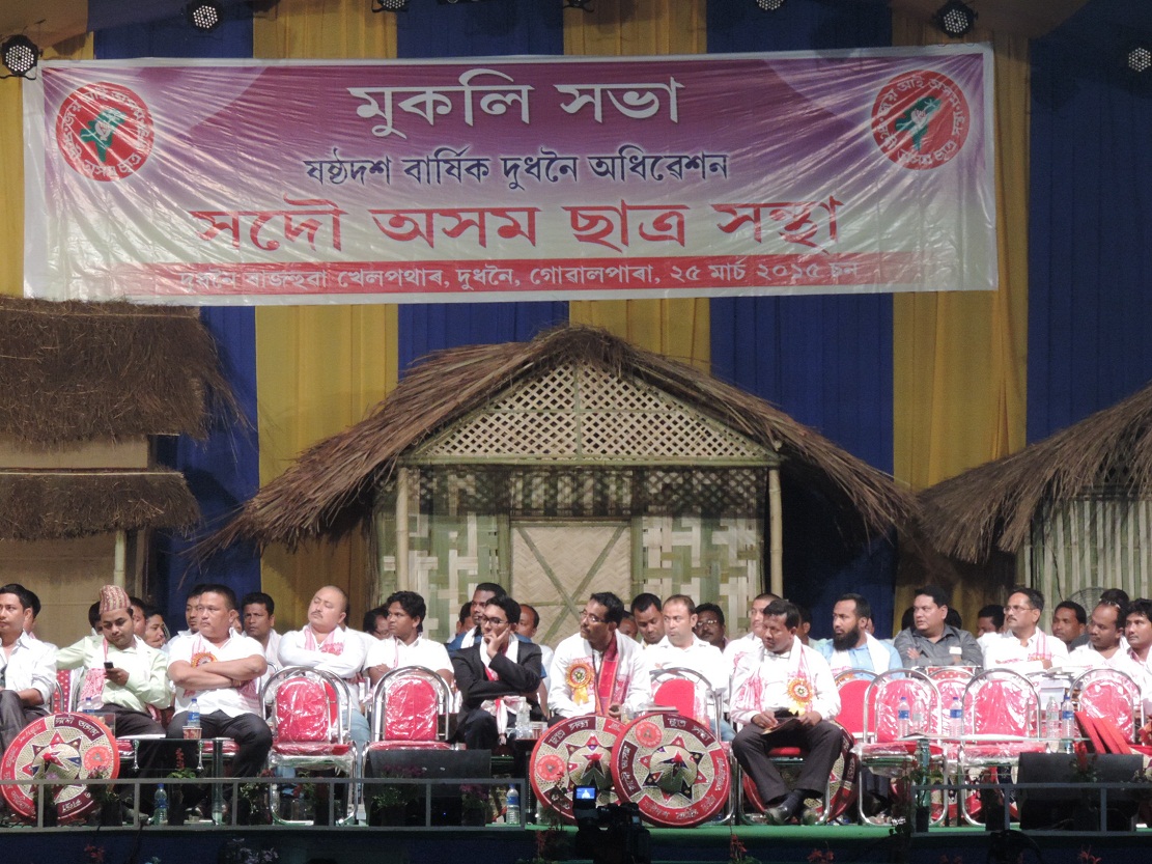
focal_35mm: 275
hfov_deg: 7.2
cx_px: 576
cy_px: 432
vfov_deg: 5.4
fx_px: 9151
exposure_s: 1/20
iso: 800
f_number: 4.7
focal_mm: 49
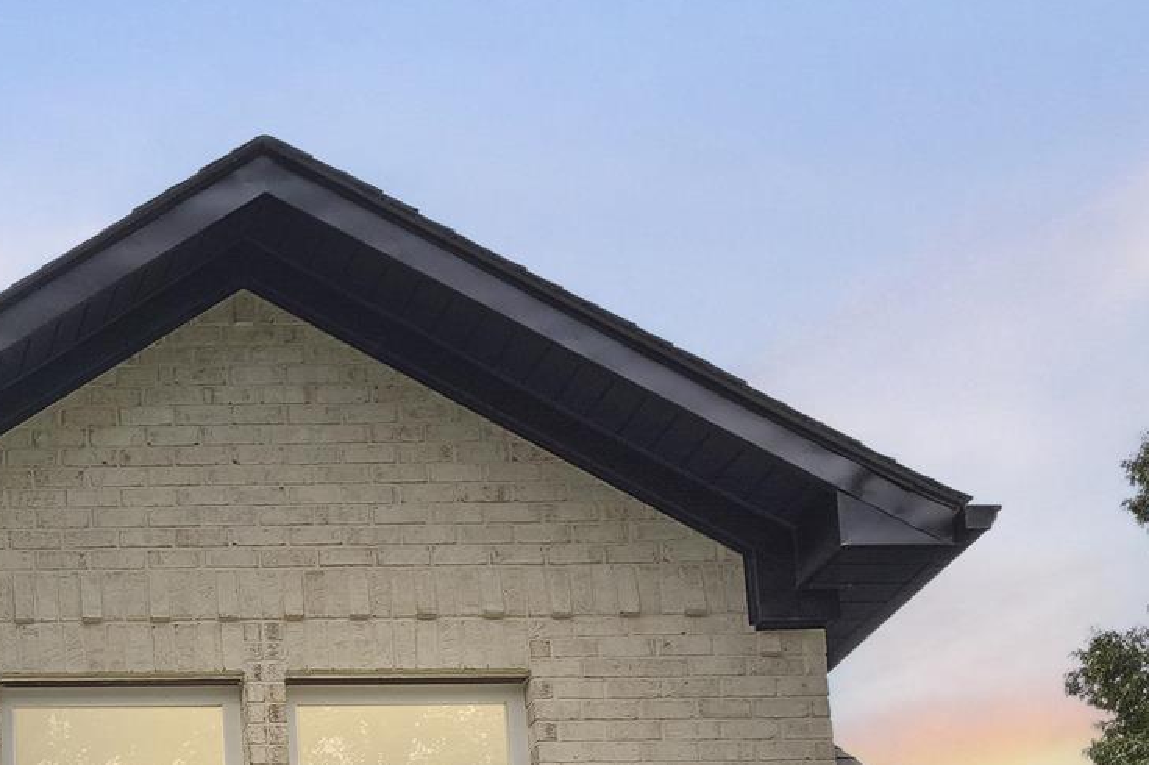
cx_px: -571
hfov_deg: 22.5
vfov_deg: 15.4
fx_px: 2358
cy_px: 1438
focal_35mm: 74
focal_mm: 11.8
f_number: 6.3
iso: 125
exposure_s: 1/40
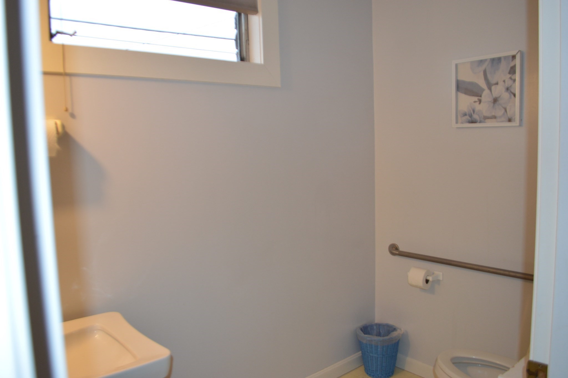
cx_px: 284
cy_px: 189
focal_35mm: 27
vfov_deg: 47.9
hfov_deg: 67.4
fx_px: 426
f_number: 4
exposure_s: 1/100
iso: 400
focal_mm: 18
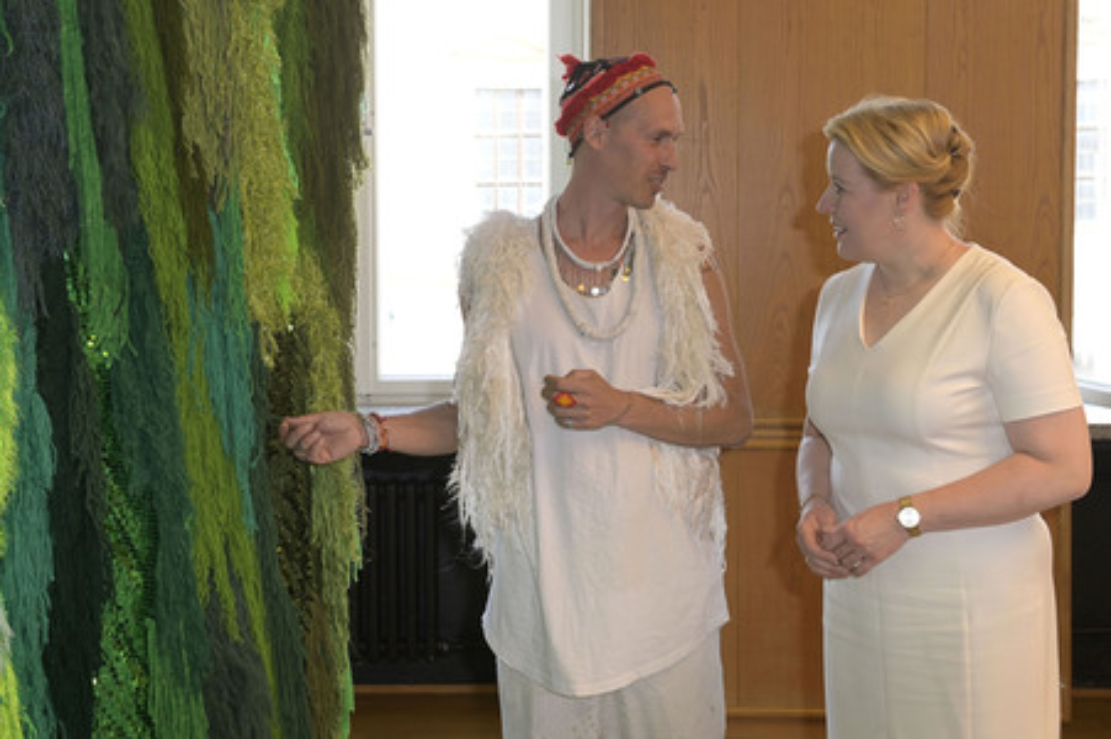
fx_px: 1727
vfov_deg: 24.2
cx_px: 556
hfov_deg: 35.7
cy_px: 370
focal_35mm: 56
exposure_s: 1/200
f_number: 6.3
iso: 1250
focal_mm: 56
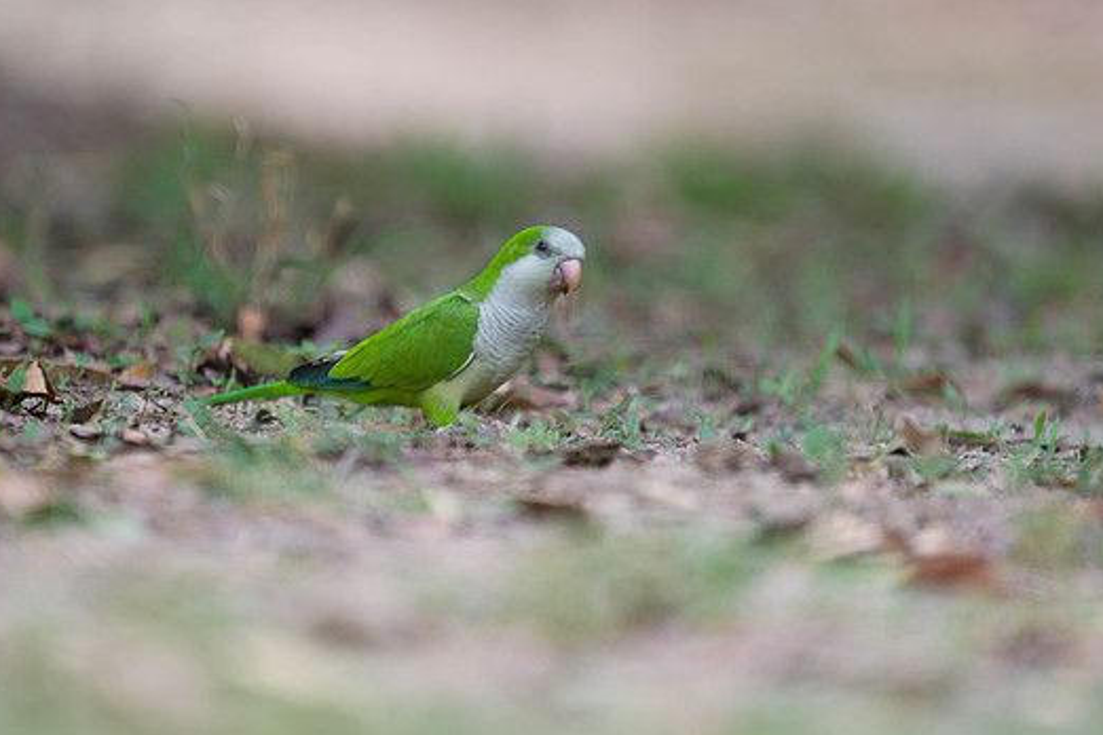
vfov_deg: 1.4
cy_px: 250
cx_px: 555
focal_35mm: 952
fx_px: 29166
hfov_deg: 2.2
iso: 250
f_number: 4
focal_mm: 560
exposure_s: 1/1250
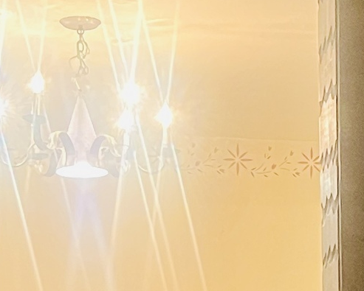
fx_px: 1703
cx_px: 406
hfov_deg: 12.0
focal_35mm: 158
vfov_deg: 9.4
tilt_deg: -0.2
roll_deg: +1.0
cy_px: 491
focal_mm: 5.1
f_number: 1.6
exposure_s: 1/40
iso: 400
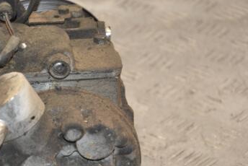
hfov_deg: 9.8
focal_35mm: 209
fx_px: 1441
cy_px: 127
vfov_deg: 6.6
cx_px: 37
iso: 800
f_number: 5.3
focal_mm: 80
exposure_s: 1/125
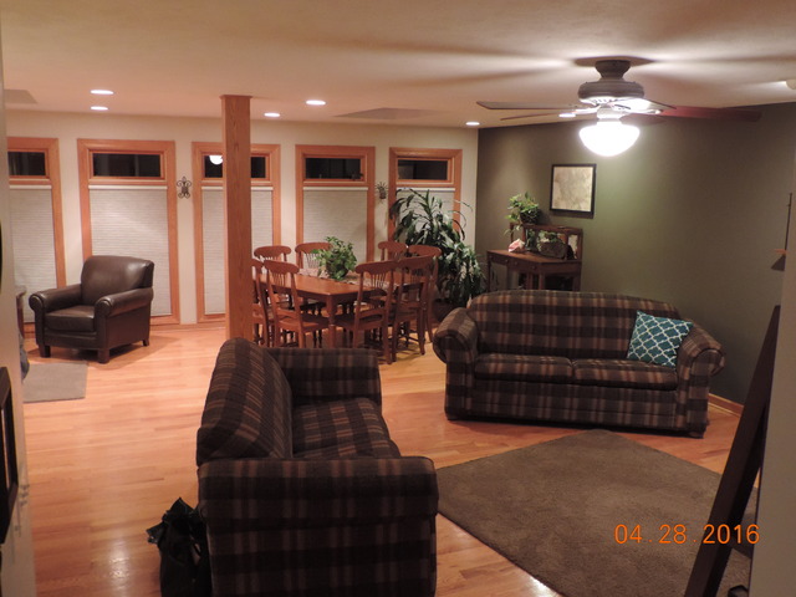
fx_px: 759
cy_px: 298
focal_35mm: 33
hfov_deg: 55.4
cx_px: 398
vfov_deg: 42.9
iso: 720
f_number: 3.2
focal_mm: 5.8
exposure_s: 1/13
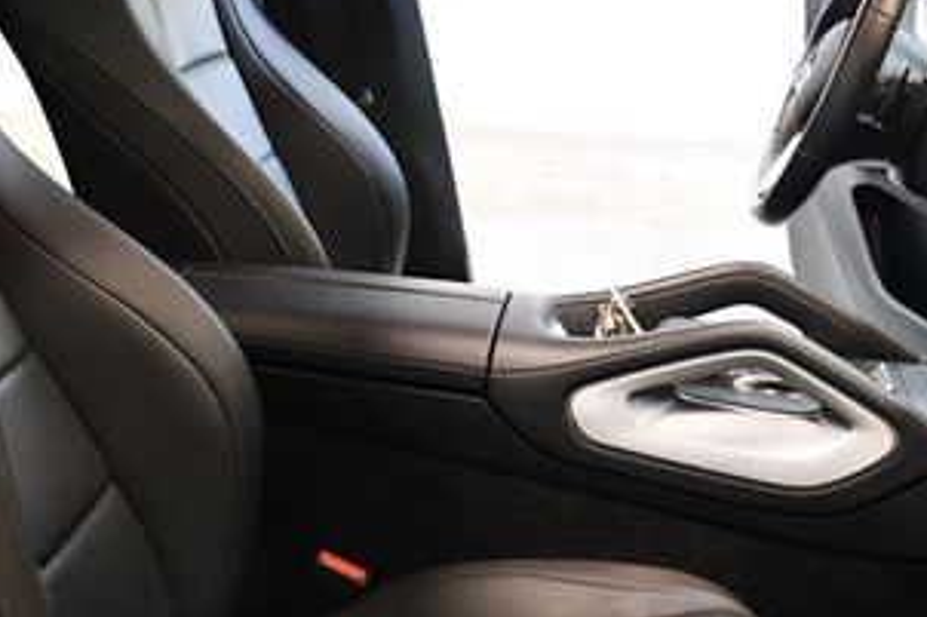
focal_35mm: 70
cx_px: 685
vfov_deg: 19.2
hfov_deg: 28.5
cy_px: 491
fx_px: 1801
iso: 3600
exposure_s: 1/60
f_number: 3.5
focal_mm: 22
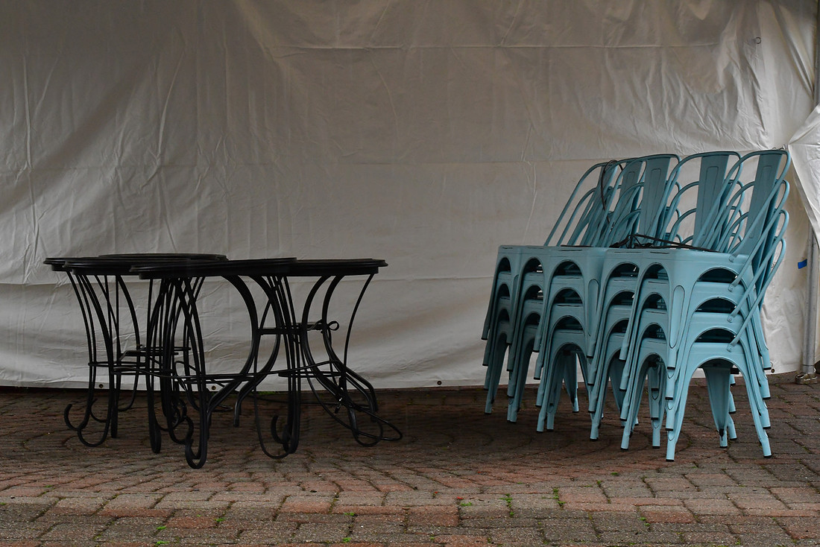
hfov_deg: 21.9
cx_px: 410
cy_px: 274
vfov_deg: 14.7
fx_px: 2119
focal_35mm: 93
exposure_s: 1/100
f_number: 16
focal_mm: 62
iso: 2200
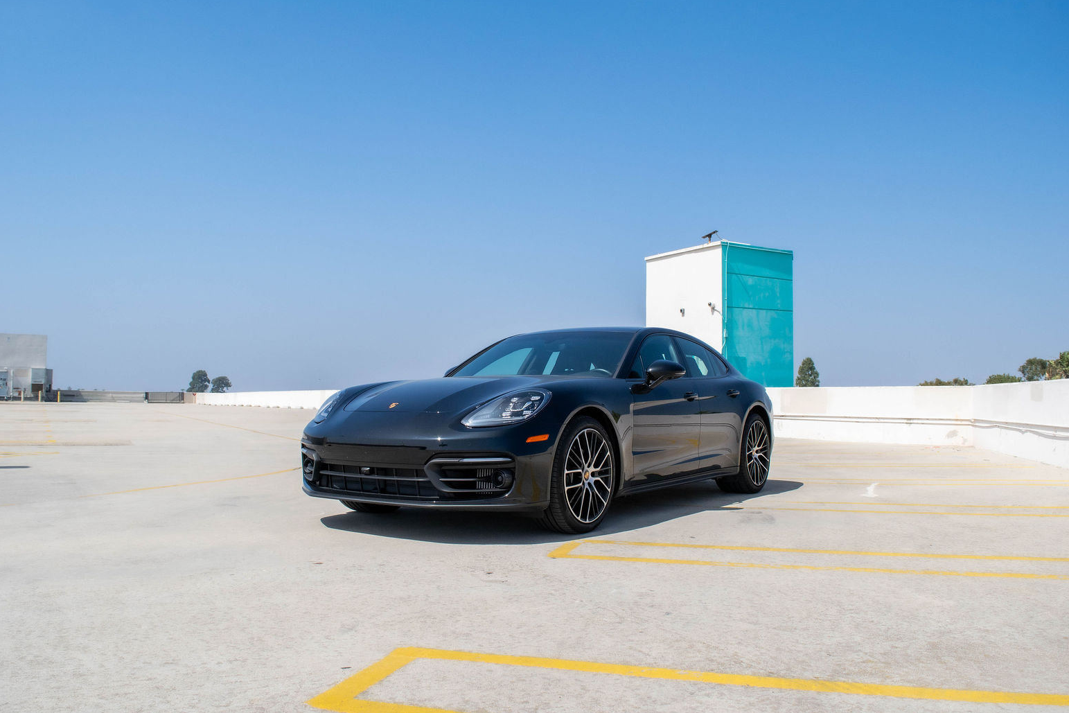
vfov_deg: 46.4
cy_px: 350
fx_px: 831
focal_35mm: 28
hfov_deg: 65.5
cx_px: 531
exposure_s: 1/2000
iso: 400
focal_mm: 18
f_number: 8
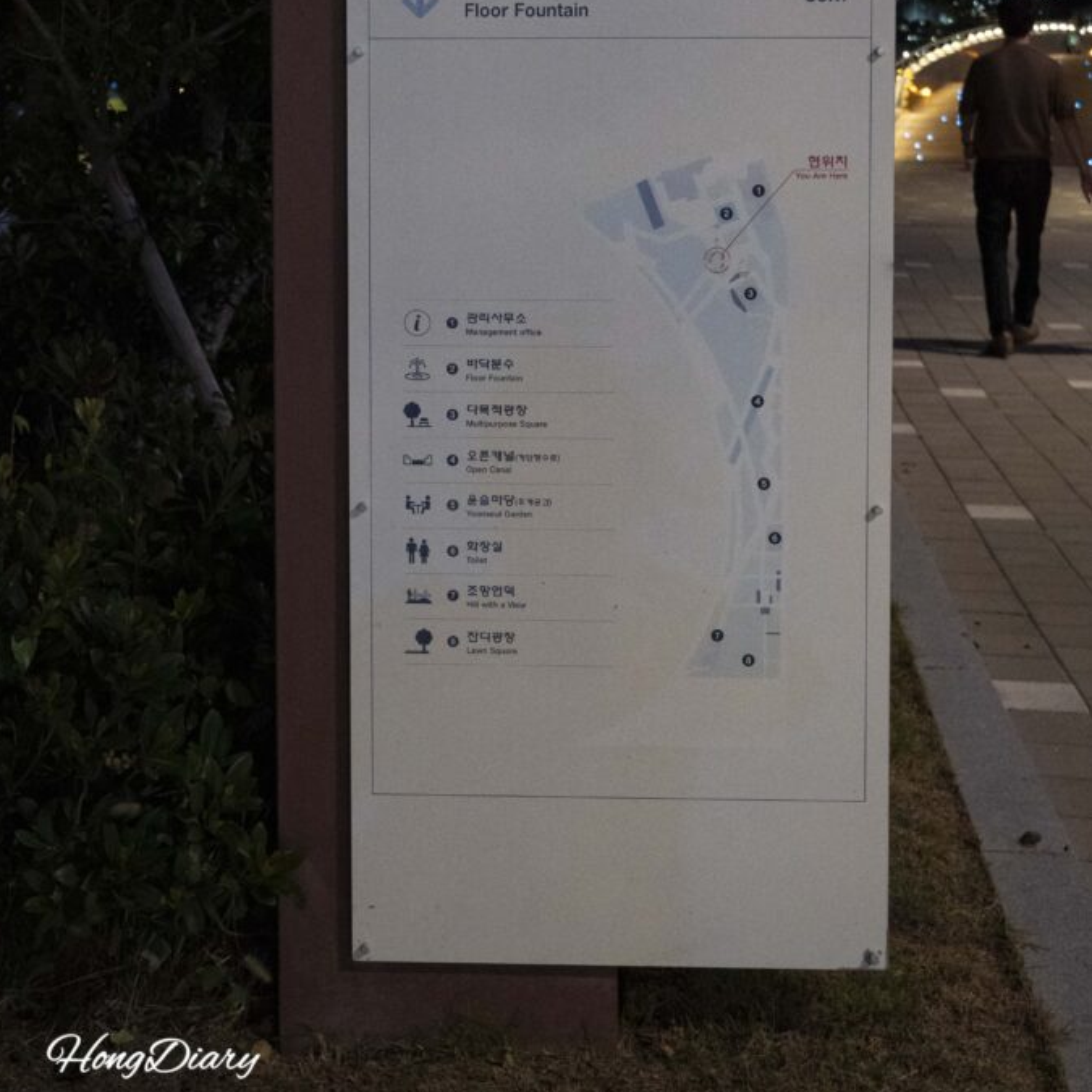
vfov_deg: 34.1
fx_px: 1749
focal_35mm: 49
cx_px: 541
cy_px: 301
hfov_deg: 34.7
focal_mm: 38
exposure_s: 1/125
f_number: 5
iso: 12800
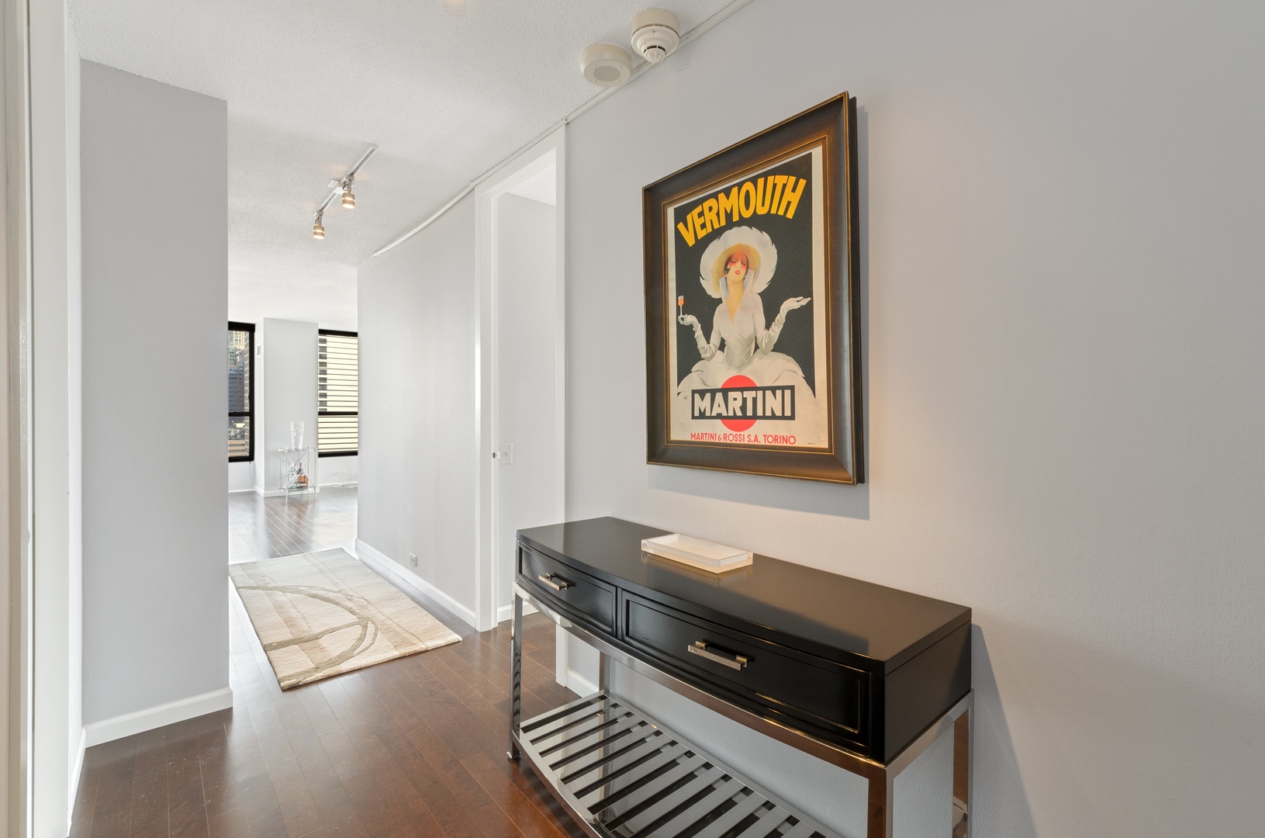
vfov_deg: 77.1
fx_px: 526
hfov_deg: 100.5
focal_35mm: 15
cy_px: 419
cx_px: 632
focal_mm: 10
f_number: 11
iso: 200
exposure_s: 1/2
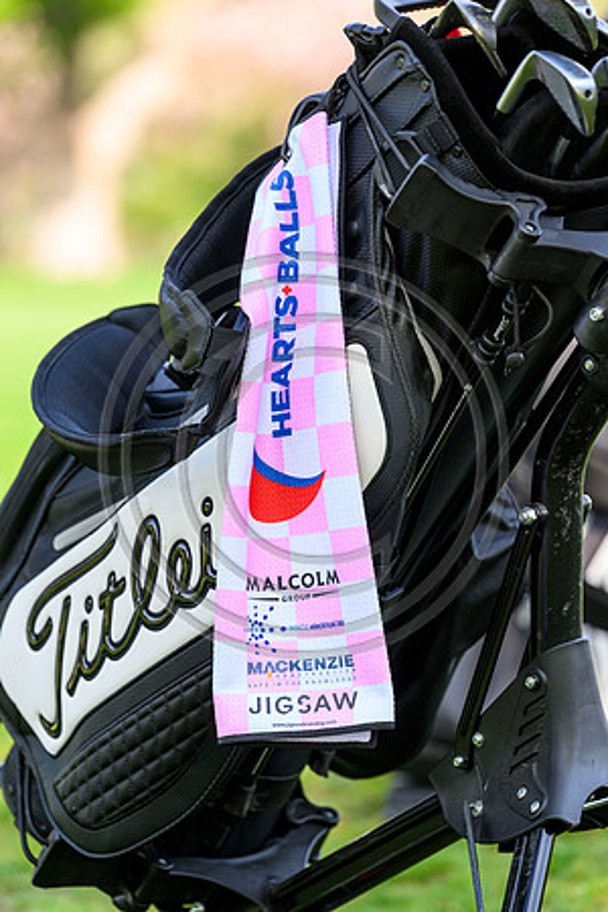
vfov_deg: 10.8
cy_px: 456
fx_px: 4813
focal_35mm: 190
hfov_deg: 7.2
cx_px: 304
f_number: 5
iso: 500
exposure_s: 1/400
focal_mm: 190
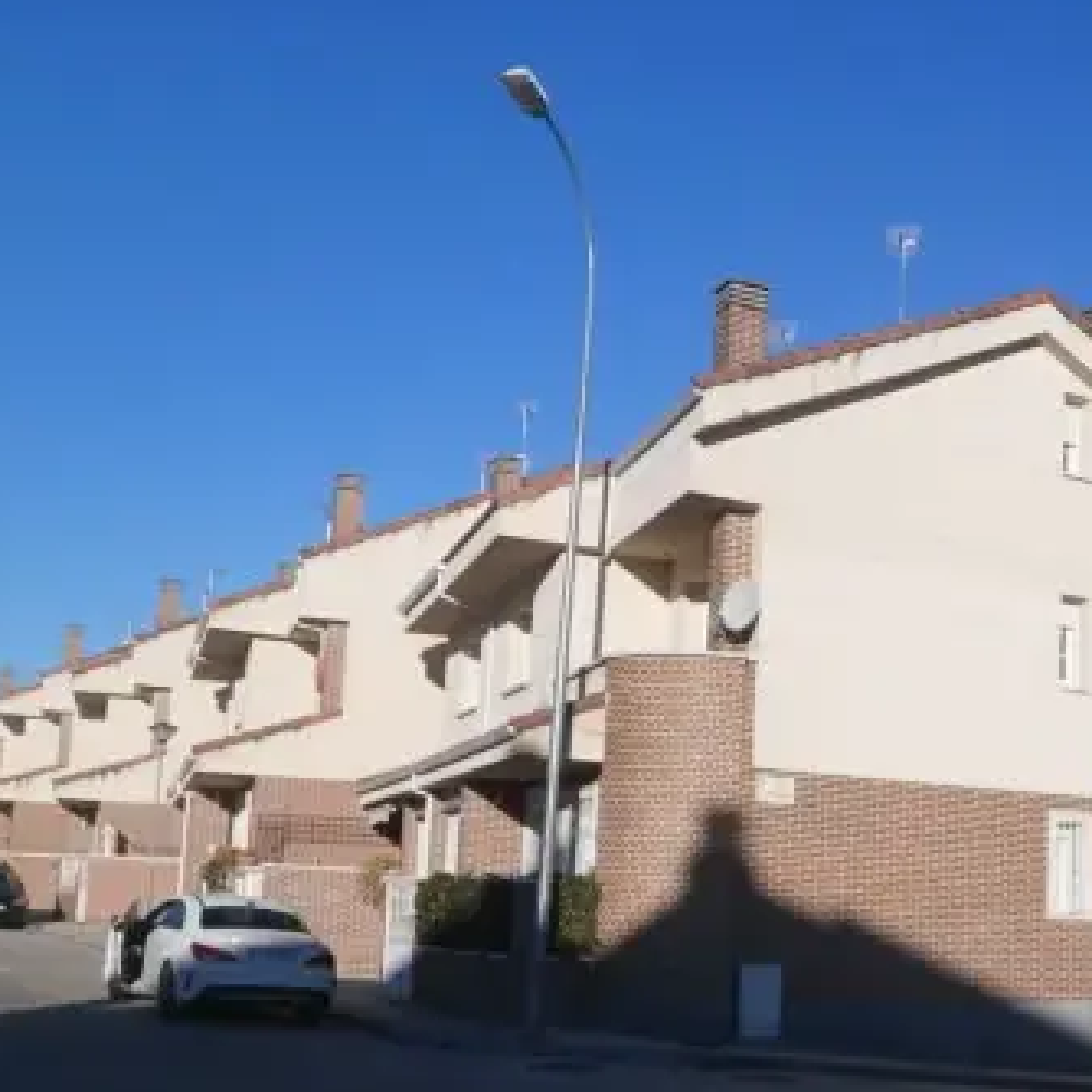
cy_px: 700
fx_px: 1570
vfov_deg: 38.0
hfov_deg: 36.8
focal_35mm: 44
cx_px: 899
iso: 100
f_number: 8
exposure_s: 1/320
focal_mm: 4.7
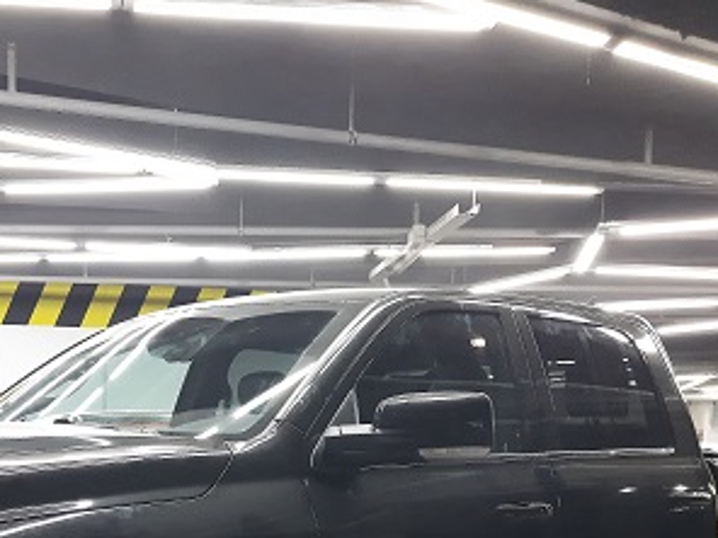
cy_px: 557
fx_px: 1120
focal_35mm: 54
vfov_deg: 25.5
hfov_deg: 35.1
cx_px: 230
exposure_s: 1/50
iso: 250
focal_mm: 4.6
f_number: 2
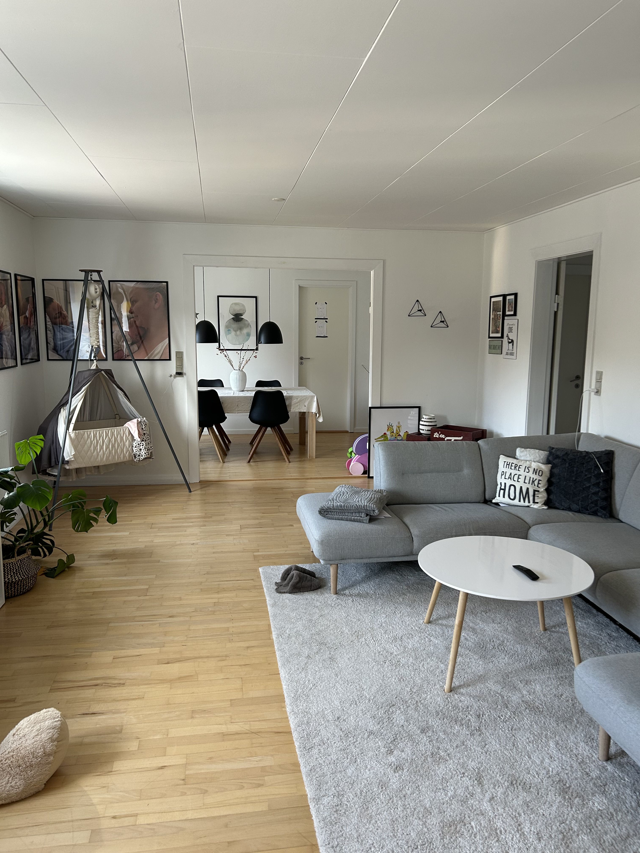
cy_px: 426
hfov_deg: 53.1
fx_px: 641
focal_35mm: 26
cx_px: 320
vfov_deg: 67.3
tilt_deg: -9.5
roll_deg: -0.1
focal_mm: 5.7
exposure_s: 1/121
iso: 100
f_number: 1.5
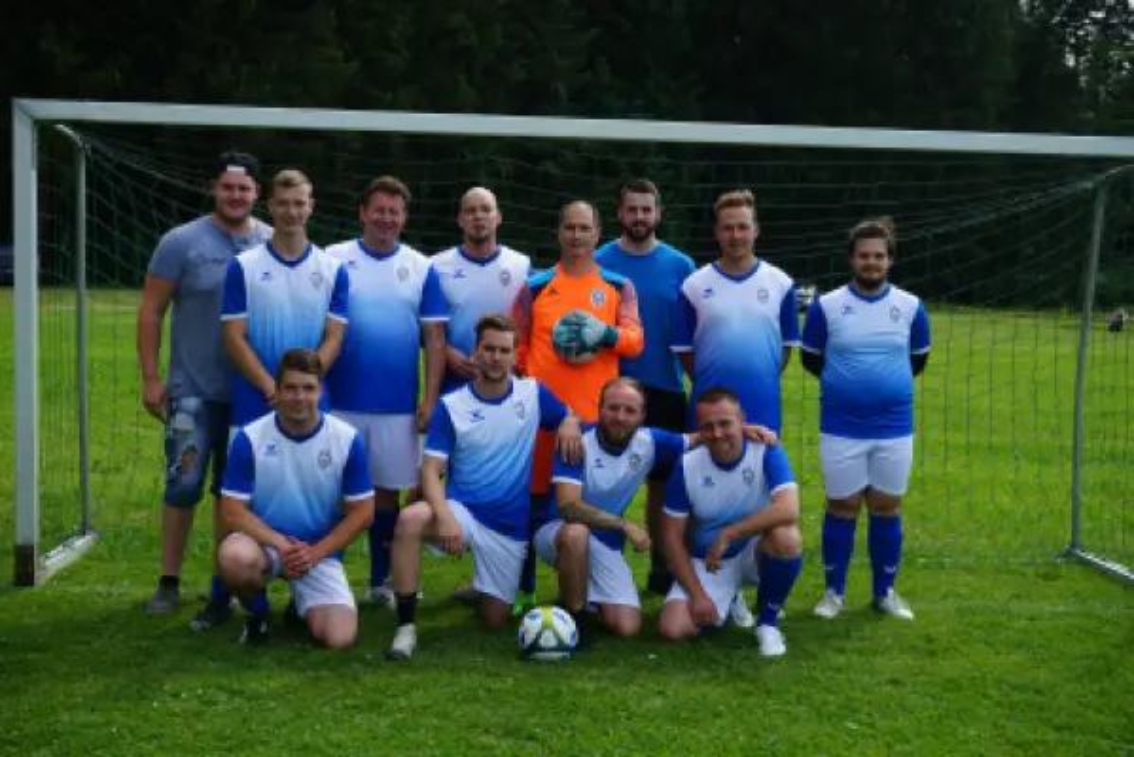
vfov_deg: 27.6
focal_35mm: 49
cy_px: 378
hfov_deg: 40.3
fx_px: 1544
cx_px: 567
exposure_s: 1/100
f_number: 10
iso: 100
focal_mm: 49
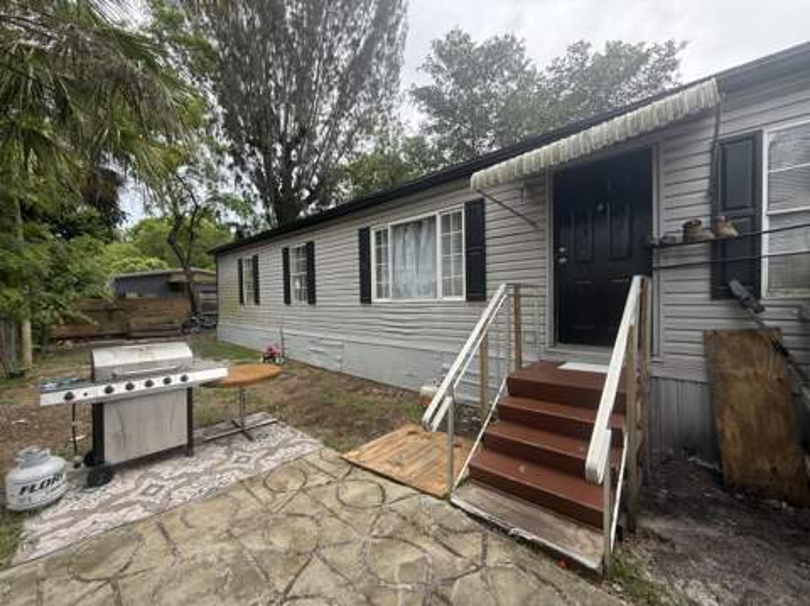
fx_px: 327
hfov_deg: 102.1
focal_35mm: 14
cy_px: 303
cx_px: 405
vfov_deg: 85.6
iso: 50
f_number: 2.2
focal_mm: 2.22
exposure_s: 1/502
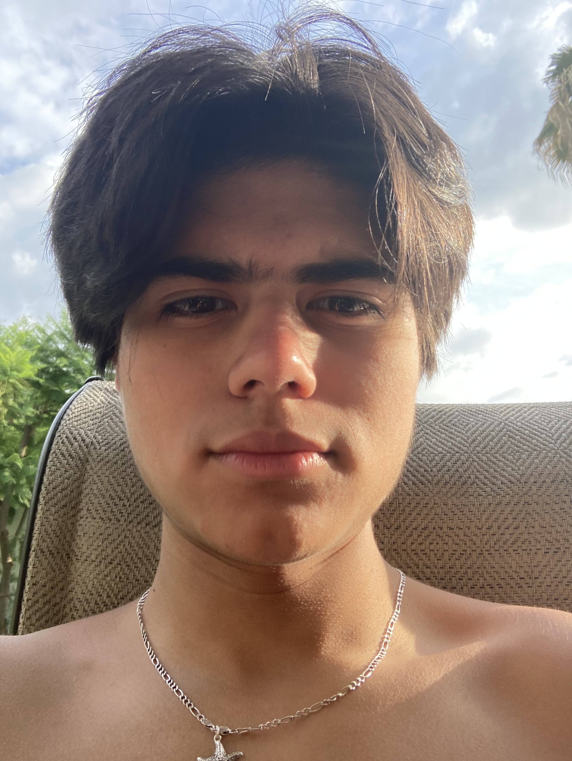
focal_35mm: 32
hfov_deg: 44.2
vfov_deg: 56.8
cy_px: 380
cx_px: 286
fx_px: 704
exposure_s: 1/121
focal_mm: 2.87
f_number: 2.2
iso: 20
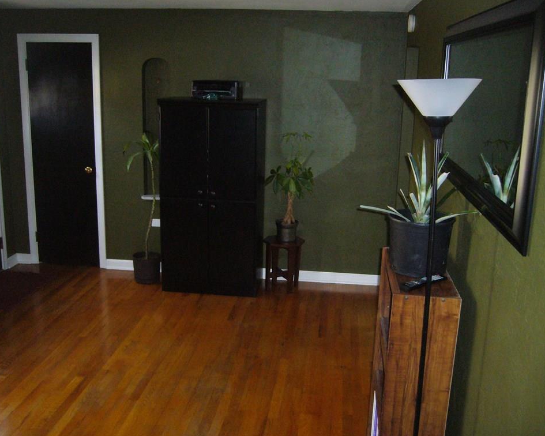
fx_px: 597
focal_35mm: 37
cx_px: 253
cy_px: 217
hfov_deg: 49.0
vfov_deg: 40.1
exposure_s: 1/30
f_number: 2.8
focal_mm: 5.8
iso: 400
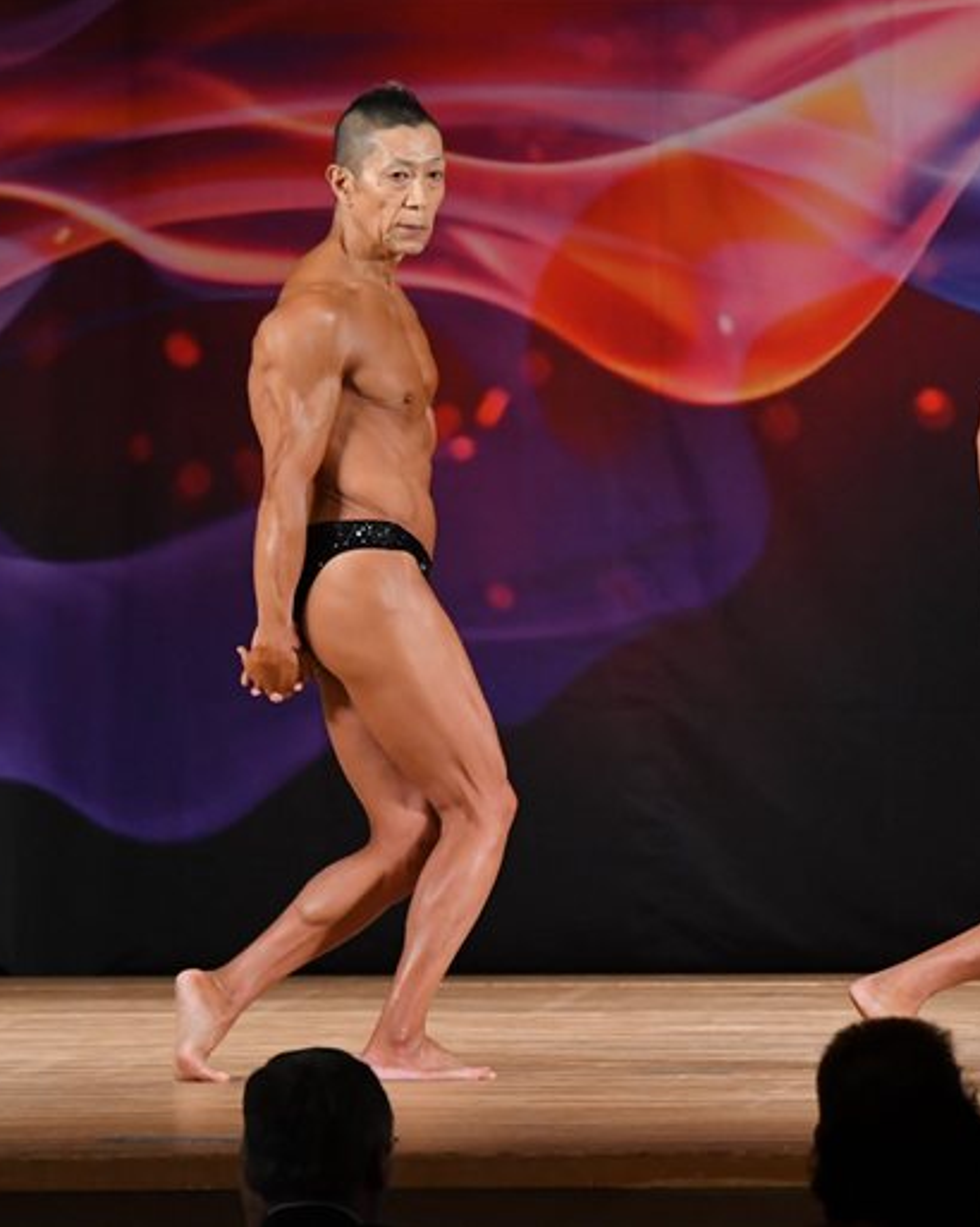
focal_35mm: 319
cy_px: 612
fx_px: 11572
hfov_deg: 4.8
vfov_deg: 6.1
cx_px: 773
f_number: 5.6
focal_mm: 150
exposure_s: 1/400
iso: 3200
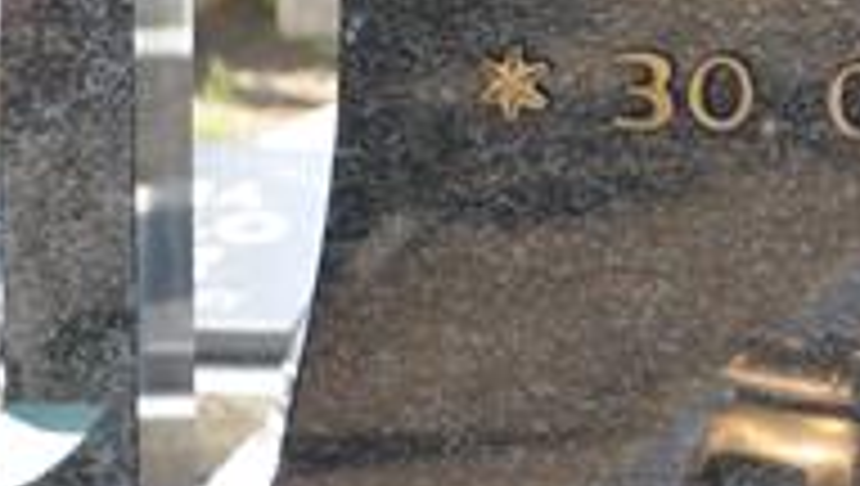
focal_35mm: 347
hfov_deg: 6.1
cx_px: 1306
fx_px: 7923
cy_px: 126
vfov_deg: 3.5
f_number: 5.6
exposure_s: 1/125
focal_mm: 66
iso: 220
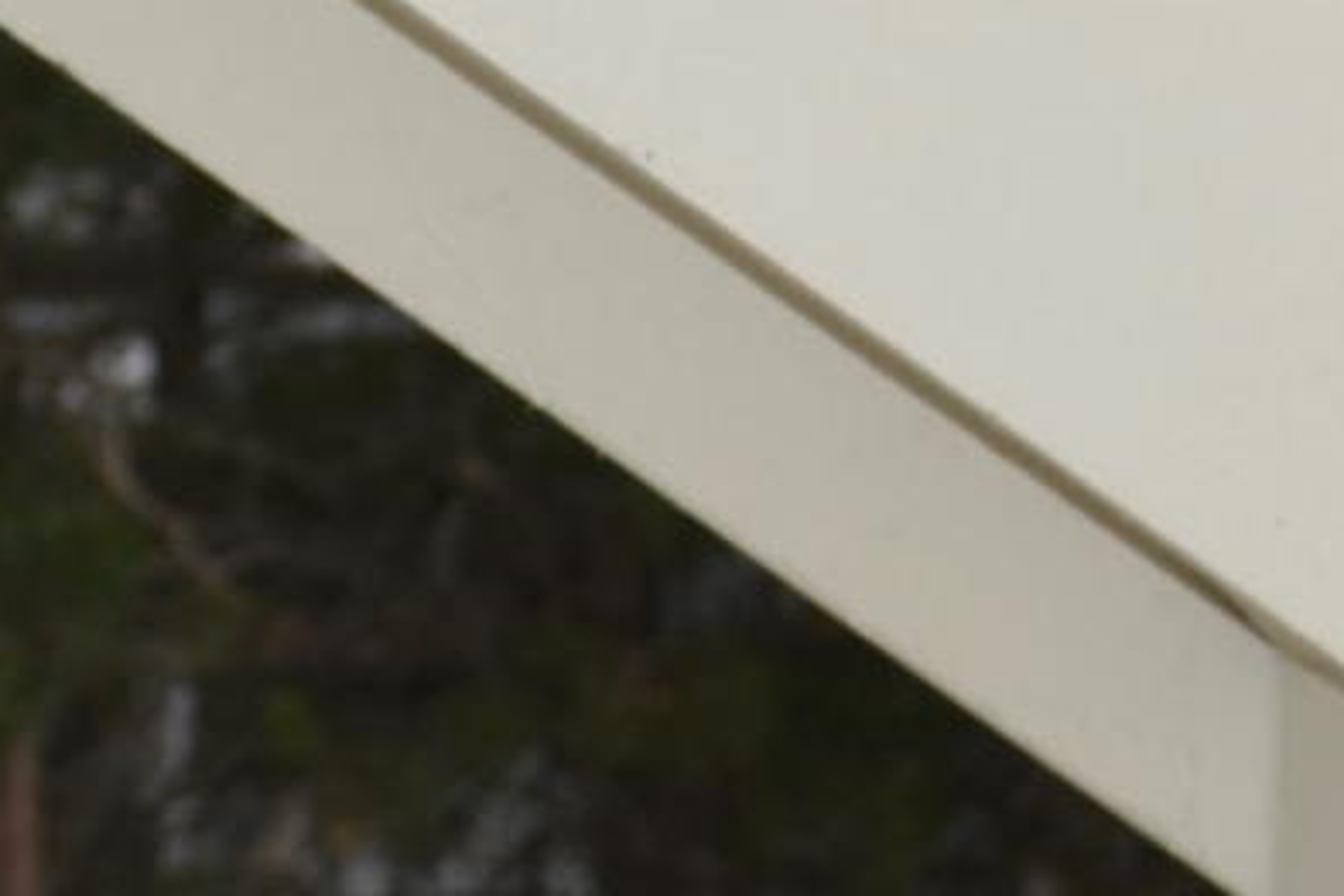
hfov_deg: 6.9
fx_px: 11124
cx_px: 359
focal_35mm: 298
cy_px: -691
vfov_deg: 4.6
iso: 100
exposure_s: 1/200
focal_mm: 26
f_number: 5.6
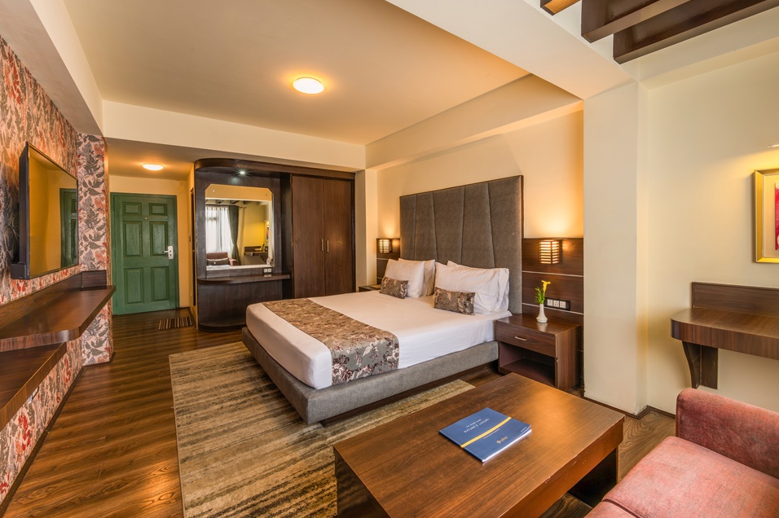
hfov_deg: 100.4
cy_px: 242
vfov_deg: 77.2
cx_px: 401
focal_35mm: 15
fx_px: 324
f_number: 13
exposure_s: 1/1.25
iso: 50
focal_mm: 14
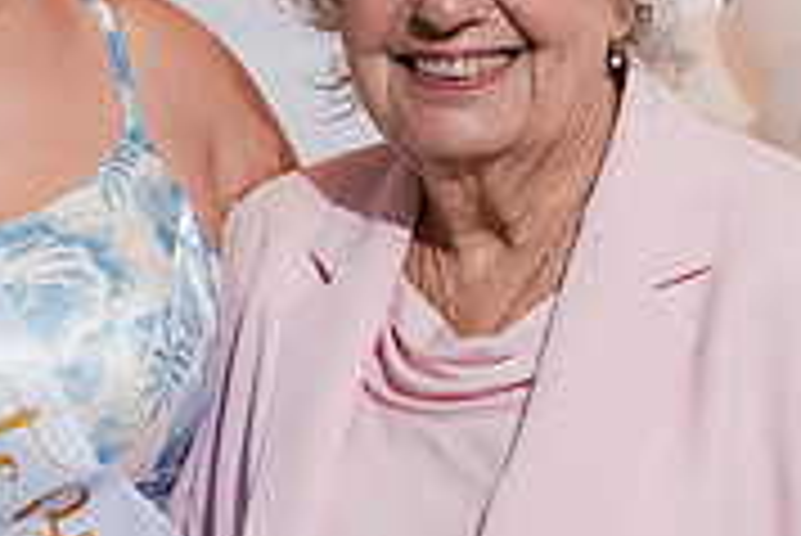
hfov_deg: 12.1
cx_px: -108
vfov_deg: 8.3
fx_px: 3696
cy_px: 182
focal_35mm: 166
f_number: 4
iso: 1600
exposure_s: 1/250
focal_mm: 51
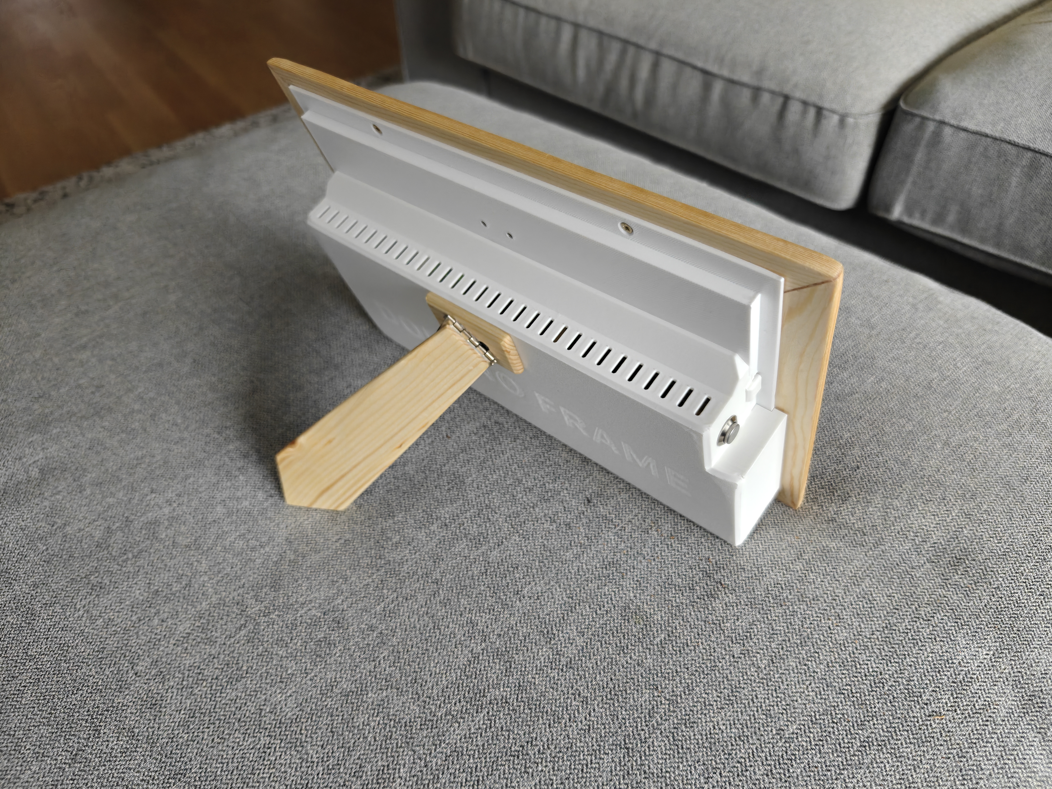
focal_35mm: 23
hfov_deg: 73.9
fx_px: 699
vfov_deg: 58.9
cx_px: 526
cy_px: 394
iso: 1250
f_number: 1.6
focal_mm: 6.06
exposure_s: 1/86
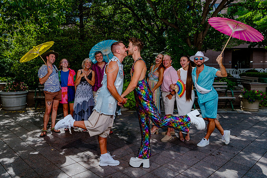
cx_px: 109
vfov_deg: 45.2
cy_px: 79
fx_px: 213
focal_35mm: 29
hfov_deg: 63.6
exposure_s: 1/320
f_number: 7.1
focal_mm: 24
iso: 200
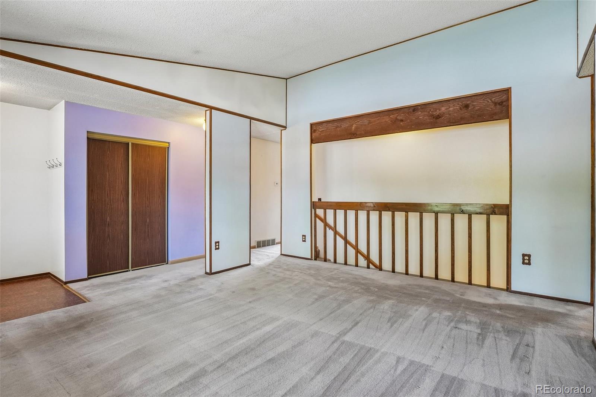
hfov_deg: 95.0
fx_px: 273
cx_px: 298
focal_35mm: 16
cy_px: 198
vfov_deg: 72.0
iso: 500
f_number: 8
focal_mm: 11
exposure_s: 1/8
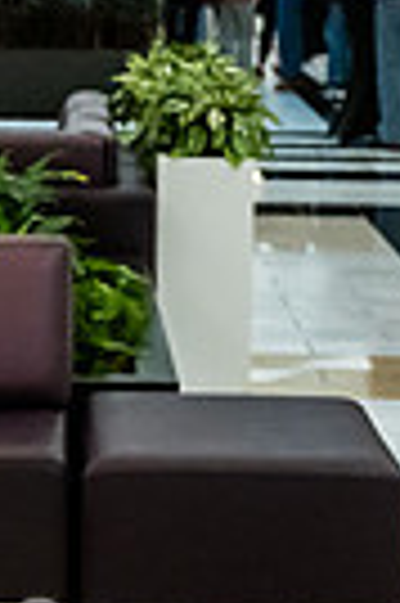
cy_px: -16
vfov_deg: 11.4
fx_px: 2974
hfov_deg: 7.5
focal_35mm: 178
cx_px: -216
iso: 3200
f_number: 4
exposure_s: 1/1600
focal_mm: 41
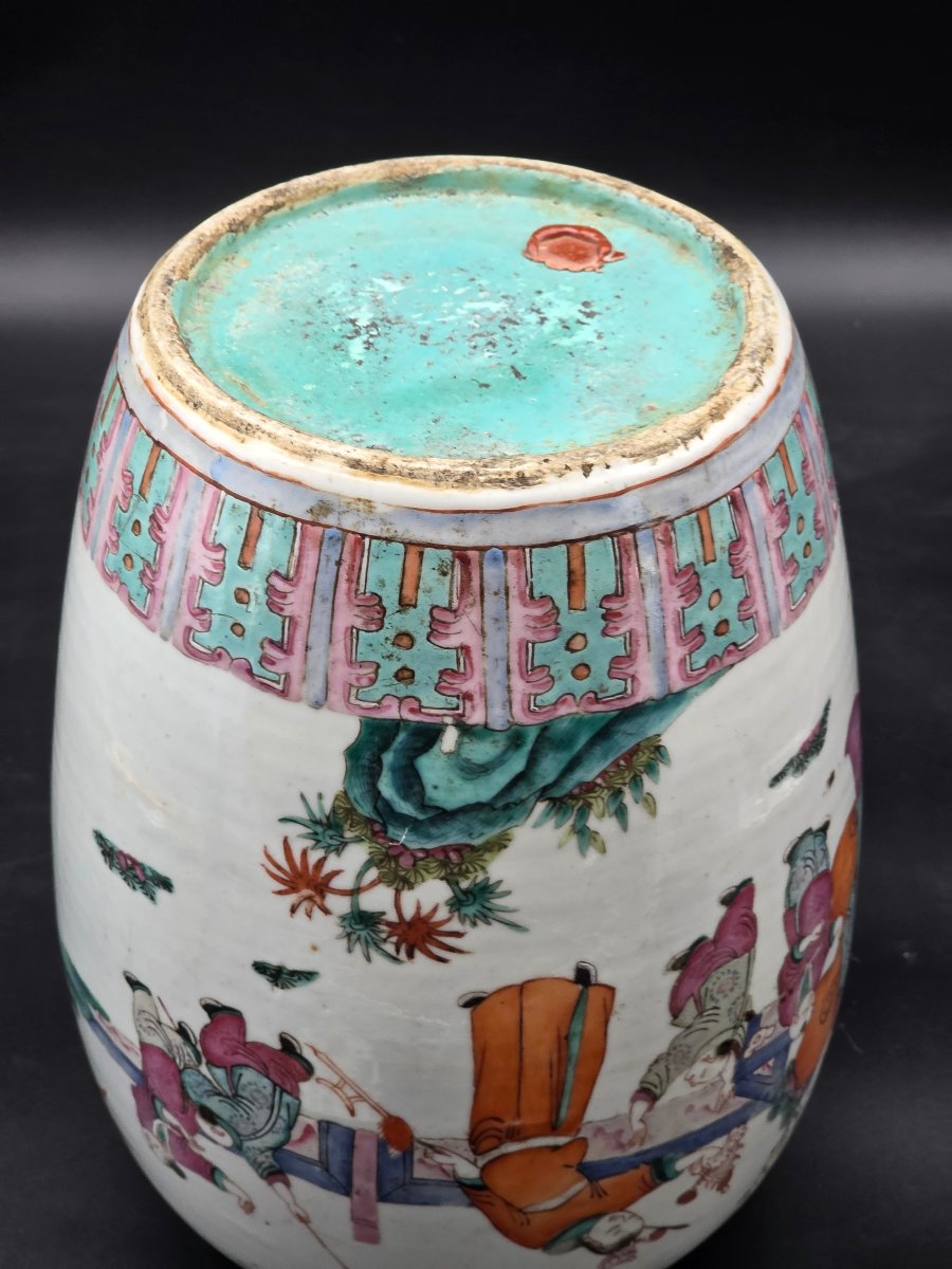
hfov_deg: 21.3
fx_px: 2530
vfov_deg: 28.2
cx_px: 476
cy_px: 634
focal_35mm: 69
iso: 160
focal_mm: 7.9
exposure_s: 1/70
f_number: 2.4
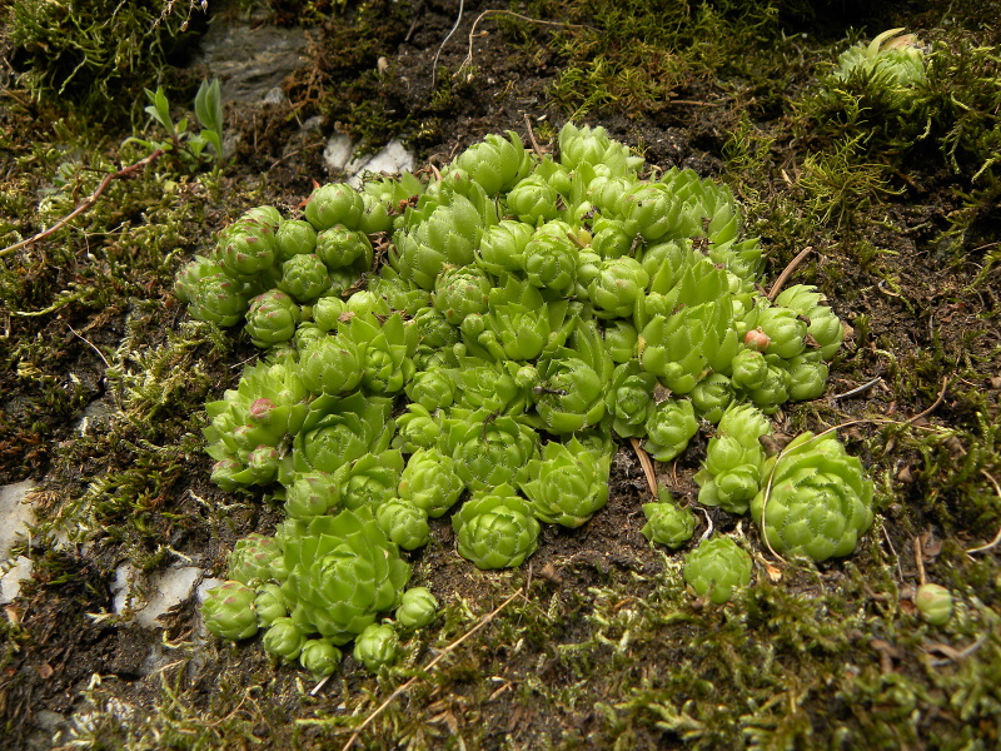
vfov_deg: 53.1
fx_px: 752
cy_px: 376
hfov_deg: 67.3
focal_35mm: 26
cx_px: 500
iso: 100
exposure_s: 1/200
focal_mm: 4.6
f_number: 3.5
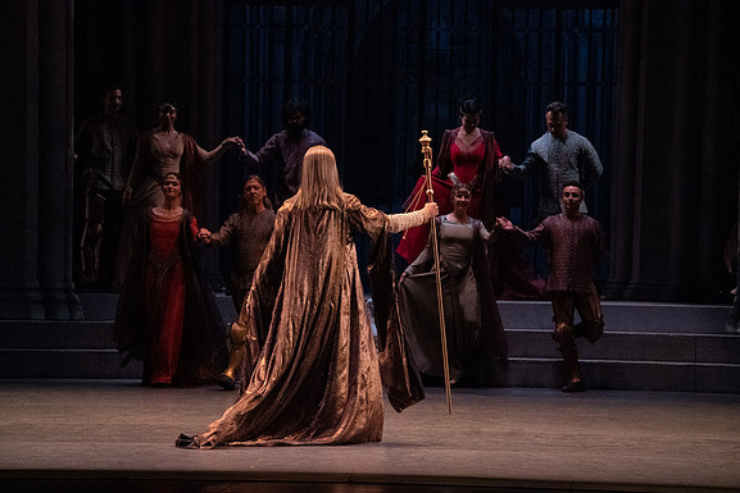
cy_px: 246
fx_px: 3742
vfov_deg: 7.5
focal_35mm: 182
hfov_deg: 11.3
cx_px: 371
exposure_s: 1/320
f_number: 9
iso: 20000
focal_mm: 181
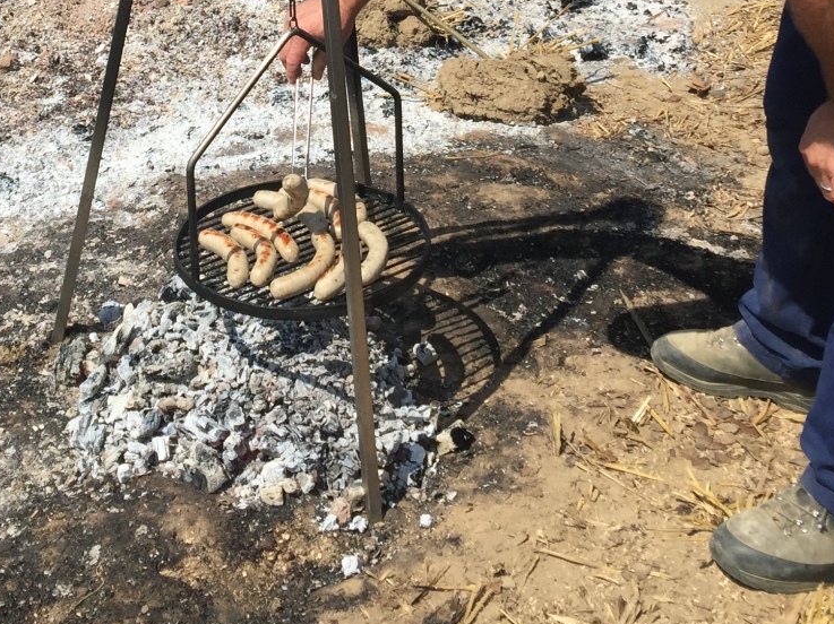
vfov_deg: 22.3
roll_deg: -1.0
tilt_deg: -18.5
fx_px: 1517
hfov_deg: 30.6
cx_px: 296
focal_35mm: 63
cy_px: -20
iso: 32
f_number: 2.2
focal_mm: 4.15
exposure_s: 1/2475
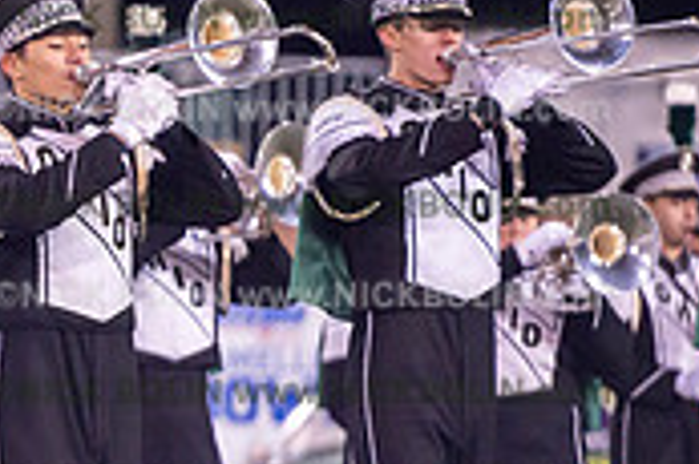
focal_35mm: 671
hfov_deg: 3.1
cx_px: -335
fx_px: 13016
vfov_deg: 2.0
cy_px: 111
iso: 2500
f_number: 2.8
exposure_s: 1/1250
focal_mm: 200
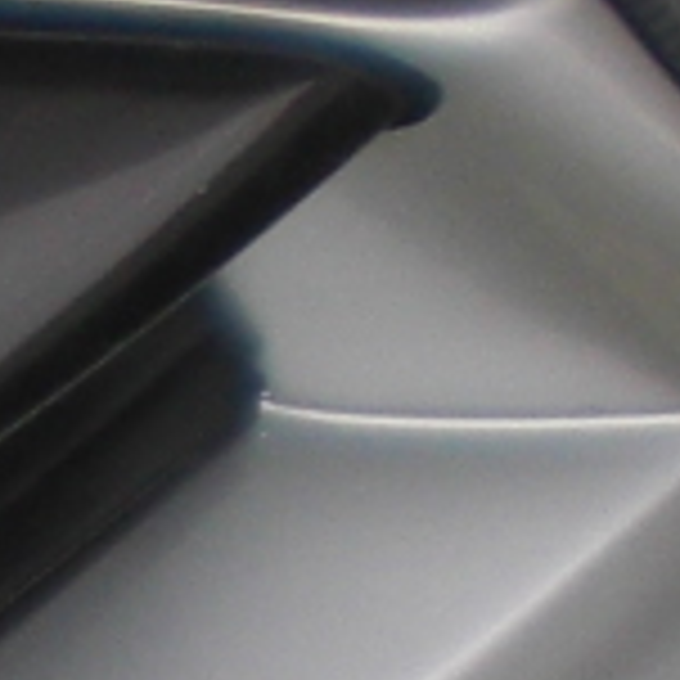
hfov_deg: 4.5
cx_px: -2121
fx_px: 7934
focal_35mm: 357
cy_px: 2495
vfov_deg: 4.6
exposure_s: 1/160
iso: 64
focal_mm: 6.3
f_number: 3.1
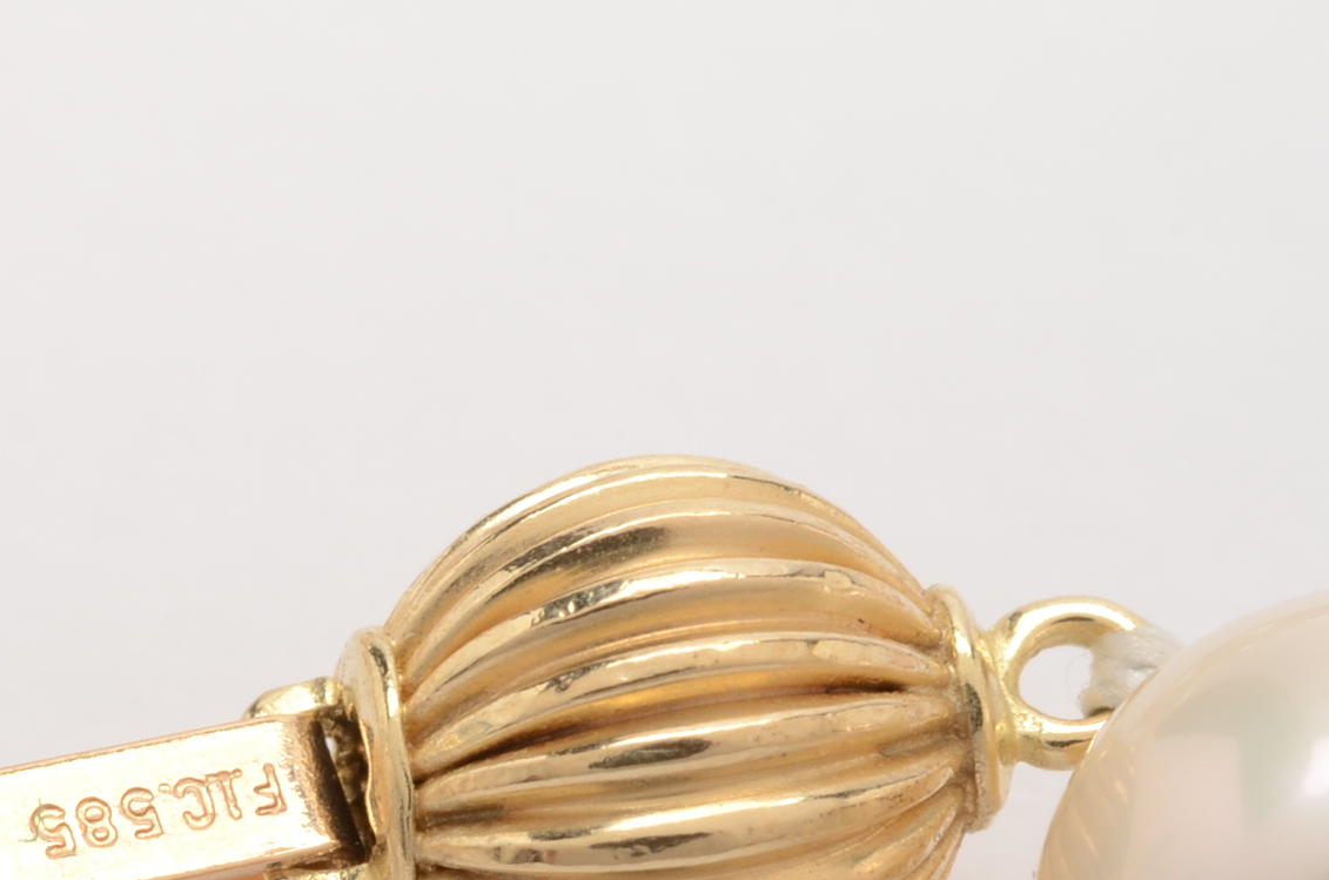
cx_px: 177
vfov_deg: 6.9
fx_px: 7220
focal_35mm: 196
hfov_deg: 10.5
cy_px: 882
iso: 400
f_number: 22
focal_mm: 60
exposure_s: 1/160
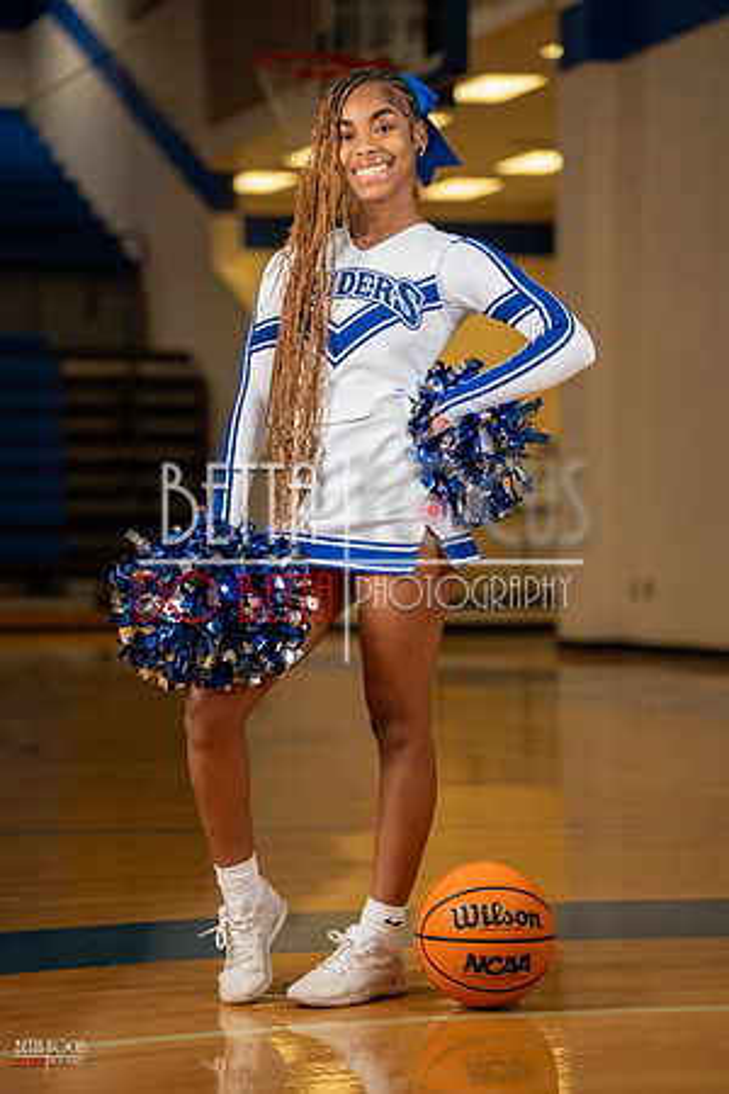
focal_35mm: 105
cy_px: 547
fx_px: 3189
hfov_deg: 13.0
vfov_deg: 19.5
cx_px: 364
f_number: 2.8
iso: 500
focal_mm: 105
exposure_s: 1/160
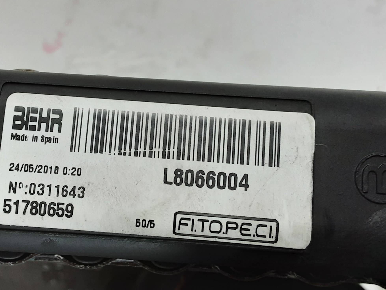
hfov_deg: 41.7
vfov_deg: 32.2
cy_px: 129
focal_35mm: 45
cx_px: 139
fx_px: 502
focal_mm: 2.91
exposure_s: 1/50
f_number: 1.9
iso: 64
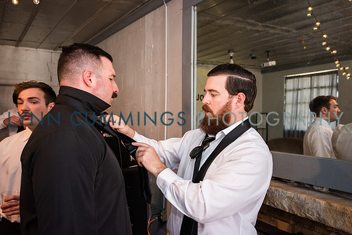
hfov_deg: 58.7
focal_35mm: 32
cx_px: 176
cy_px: 118
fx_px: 313
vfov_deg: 41.1
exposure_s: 1/60
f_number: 4
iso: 640
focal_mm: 32
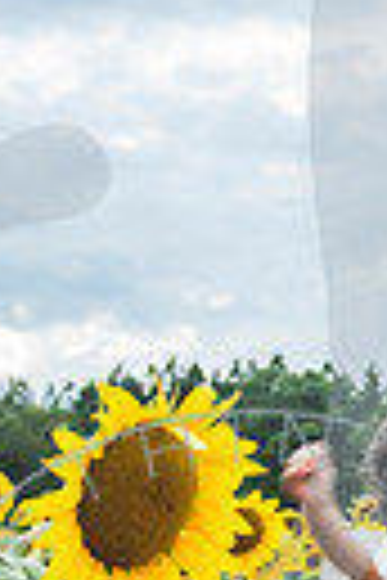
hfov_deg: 15.7
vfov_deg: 23.7
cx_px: 459
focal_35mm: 84
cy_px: 486
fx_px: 1354
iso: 320
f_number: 2.8
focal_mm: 24
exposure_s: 1/100
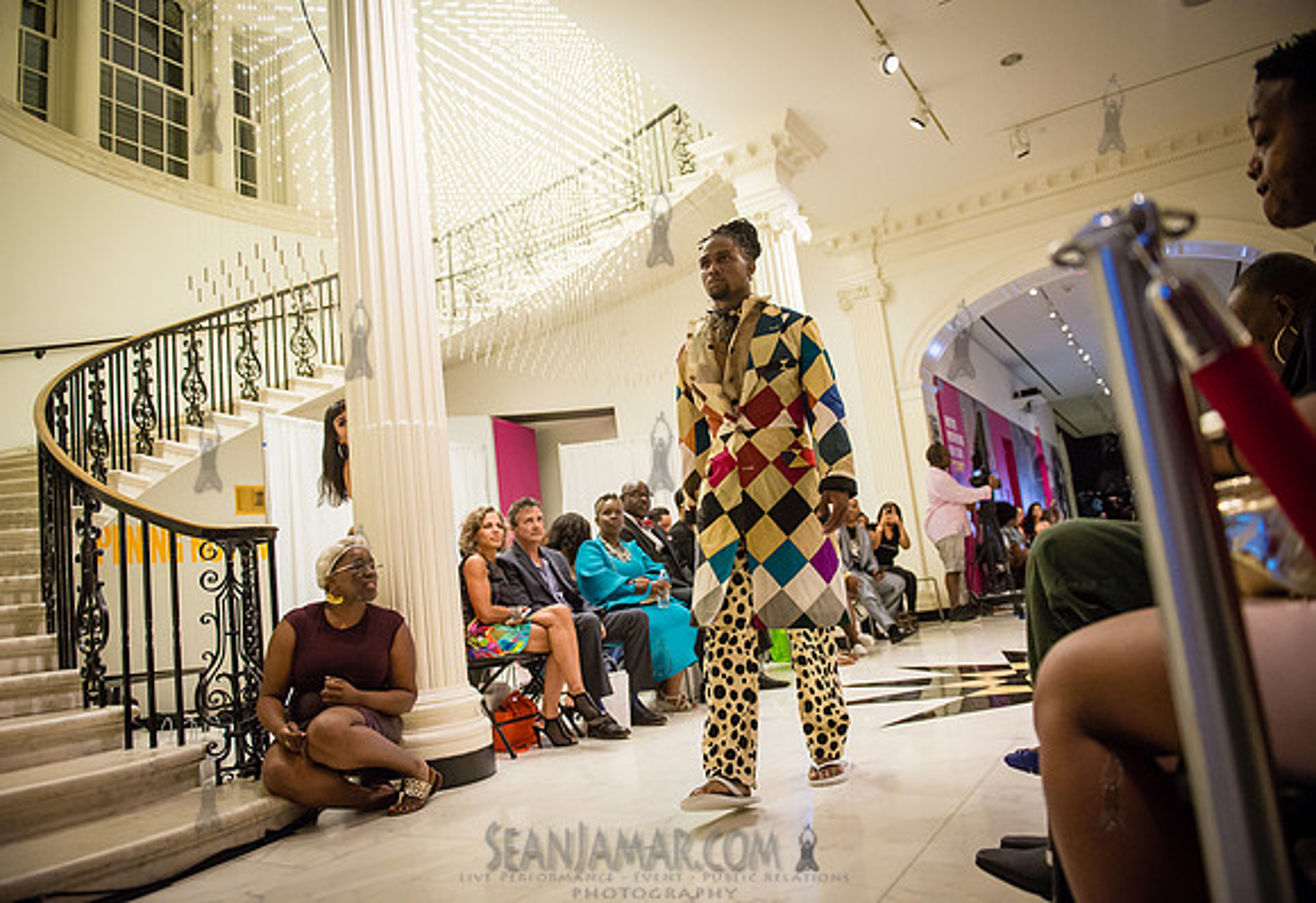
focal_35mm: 24
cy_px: 452
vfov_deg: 53.2
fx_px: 902
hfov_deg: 72.2
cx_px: 639
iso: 5000
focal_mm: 24
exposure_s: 1/500
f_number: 2.8
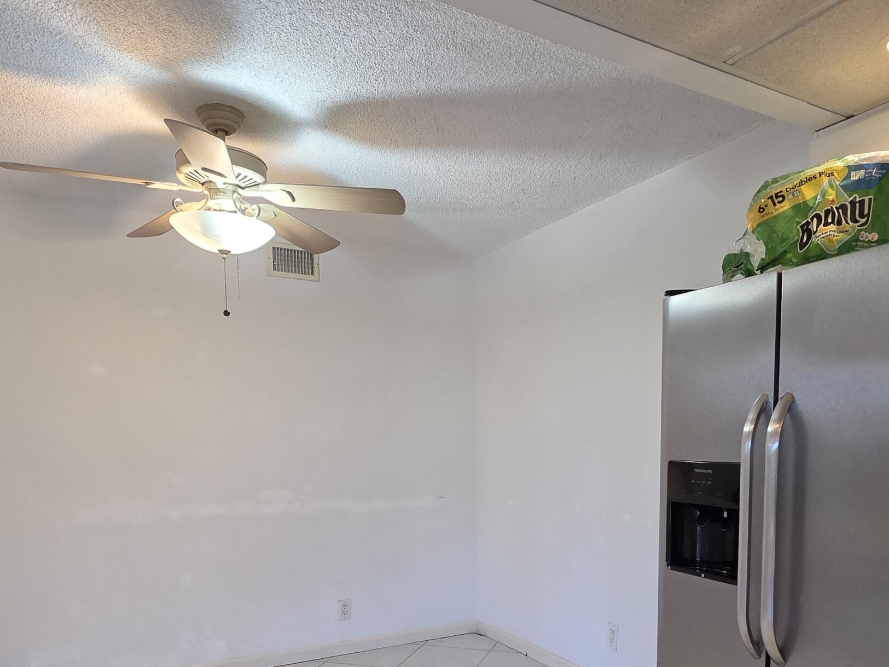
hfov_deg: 71.5
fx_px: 616
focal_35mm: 24
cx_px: 479
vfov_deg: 54.6
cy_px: 488
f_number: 2.2
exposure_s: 1/120
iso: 250
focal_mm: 2.2
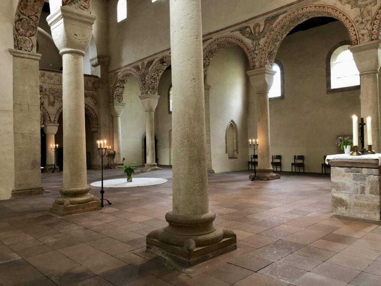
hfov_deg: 63.4
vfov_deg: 49.7
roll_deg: +0.8
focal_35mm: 28
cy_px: 143
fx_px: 308
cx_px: 190
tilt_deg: +0.8
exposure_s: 1/6
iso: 100
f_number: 1.8
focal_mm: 3.99
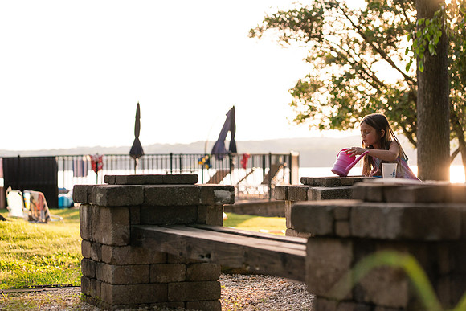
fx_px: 1144
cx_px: 224
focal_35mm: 88
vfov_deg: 15.5
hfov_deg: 23.0
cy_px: 149
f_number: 3.5
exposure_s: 1/1250
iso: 1000
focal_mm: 85
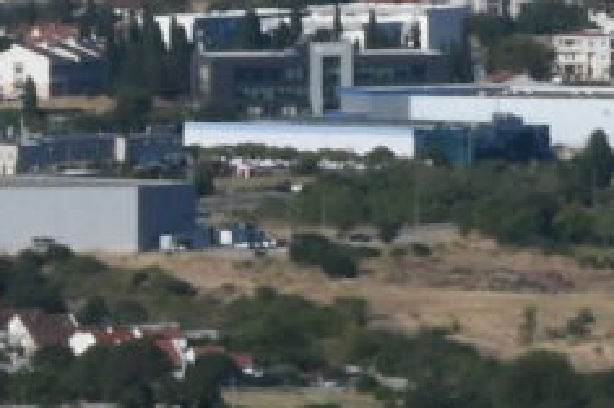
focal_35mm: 722
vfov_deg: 1.9
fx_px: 12305
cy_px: -236
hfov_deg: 2.8
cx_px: 1038
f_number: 29
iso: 1000
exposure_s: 1/250
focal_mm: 70
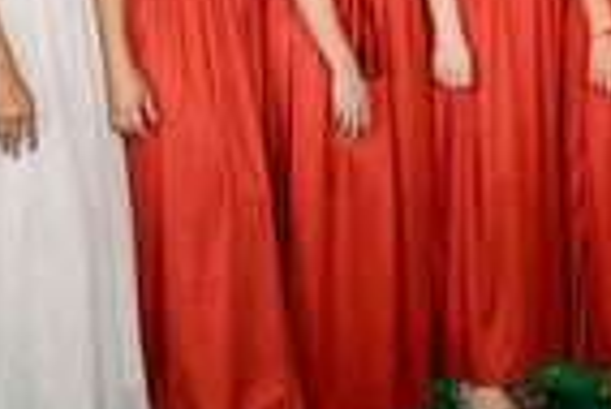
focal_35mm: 123
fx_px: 2090
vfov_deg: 10.9
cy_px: -144
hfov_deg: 15.4
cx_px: 912
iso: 500
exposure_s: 1/160
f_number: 2.8
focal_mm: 35
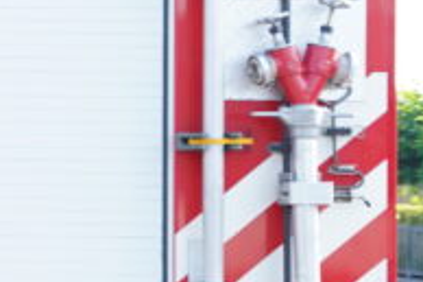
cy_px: 143
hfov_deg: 10.3
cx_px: -650
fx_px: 1984
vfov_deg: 8.1
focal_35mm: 169
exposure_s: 1/400
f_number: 4
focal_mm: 32
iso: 500
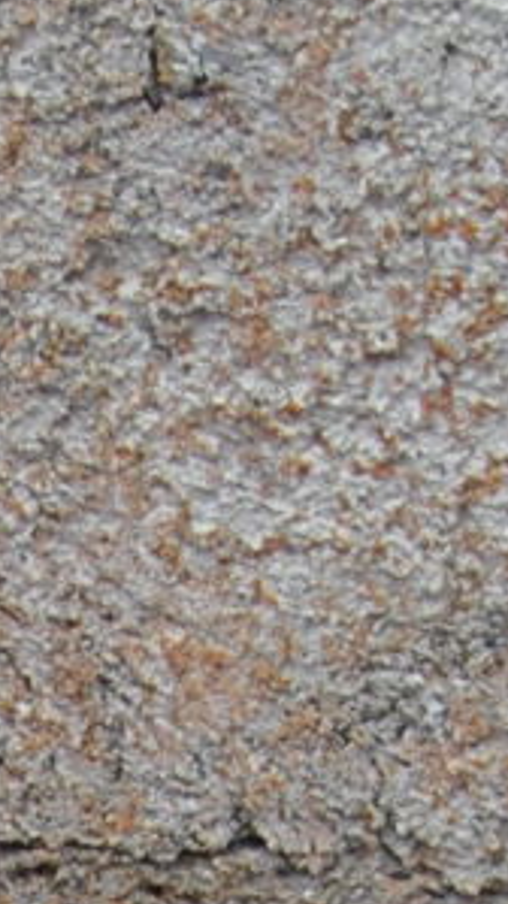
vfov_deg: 7.3
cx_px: -665
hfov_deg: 4.5
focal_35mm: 265
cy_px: 2588
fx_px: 6351
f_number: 7.1
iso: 100
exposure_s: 1/200
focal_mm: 26
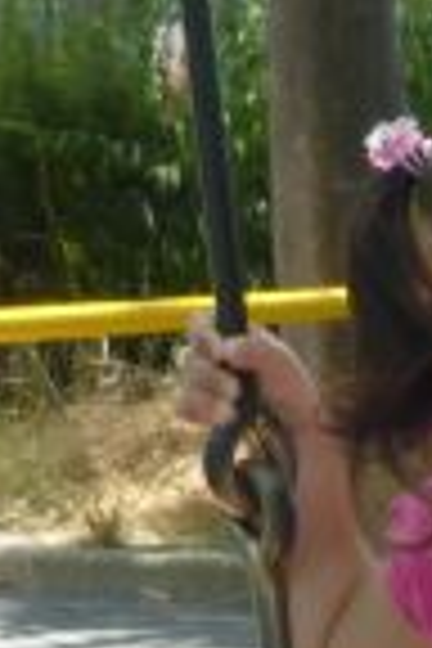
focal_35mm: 215
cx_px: 680
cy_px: 1071
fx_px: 3870
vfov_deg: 9.2
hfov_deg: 6.3
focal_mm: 5.2
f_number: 3
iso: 80
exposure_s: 1/200
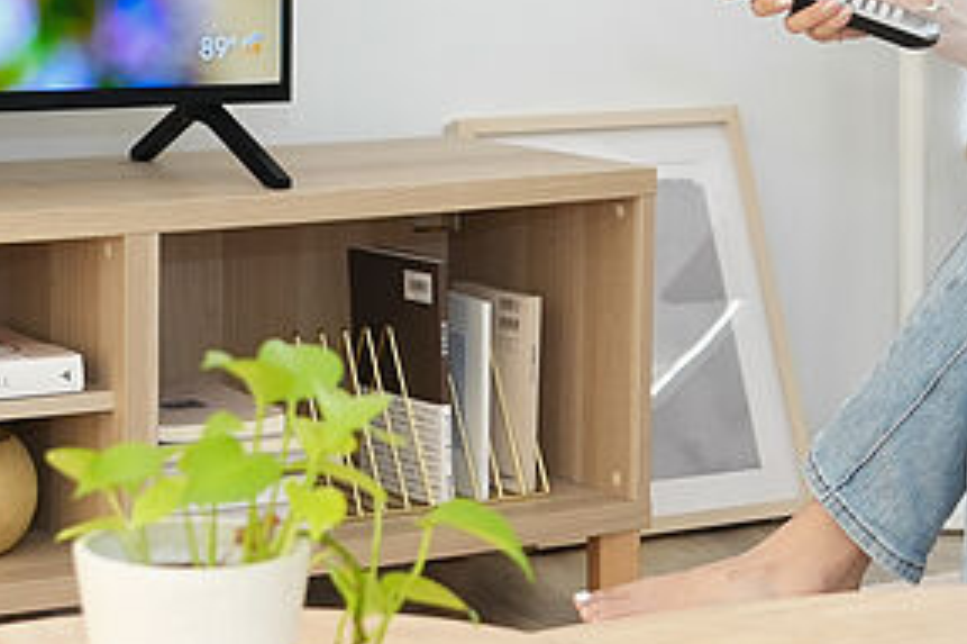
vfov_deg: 12.2
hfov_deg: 18.4
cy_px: -76
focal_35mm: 110
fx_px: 2953
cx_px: 195
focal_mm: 24
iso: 500
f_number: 2.8
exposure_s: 1/160
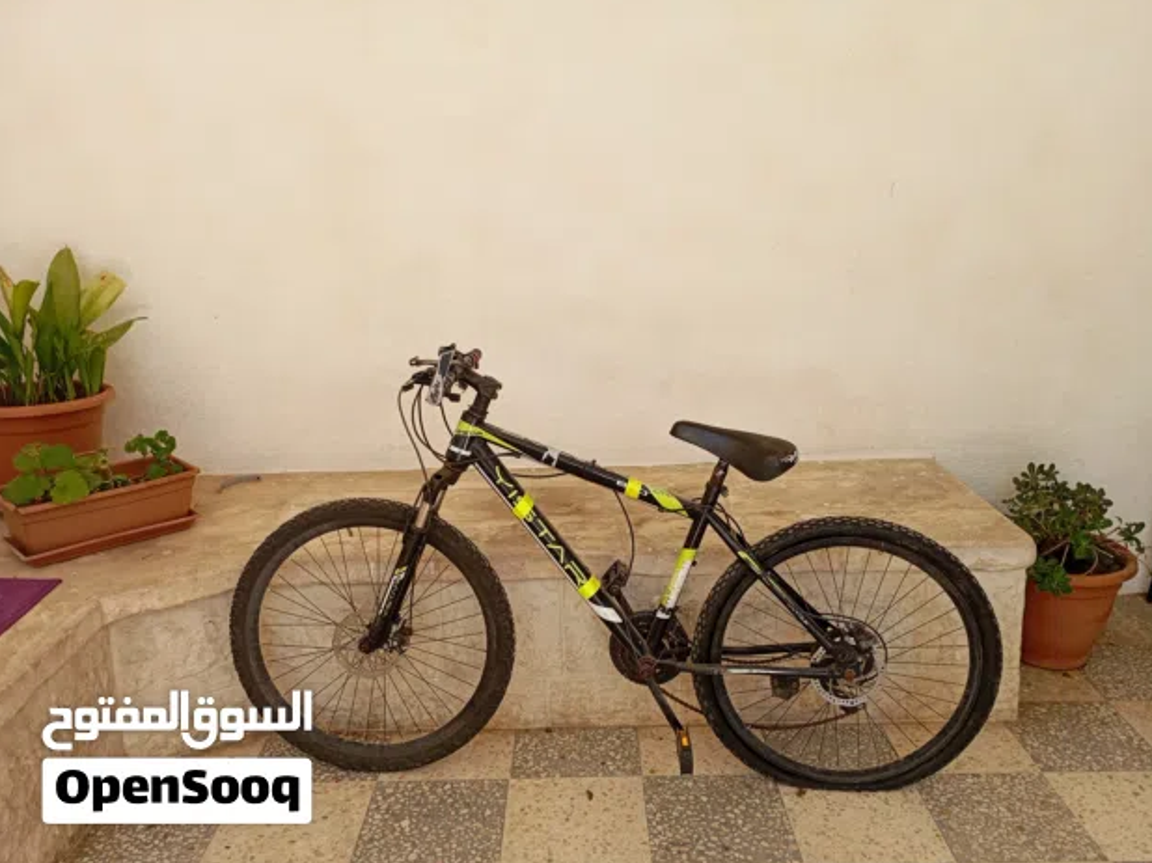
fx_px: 965
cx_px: 593
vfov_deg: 48.2
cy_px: 421
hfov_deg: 61.7
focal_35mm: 29
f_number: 1.8
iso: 194
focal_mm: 4.27
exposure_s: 1/100
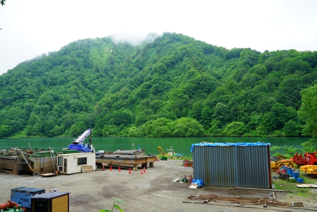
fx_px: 264
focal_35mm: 30
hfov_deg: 61.9
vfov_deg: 43.6
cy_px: 106
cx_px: 158
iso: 100
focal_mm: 30
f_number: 5.6
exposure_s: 1/80
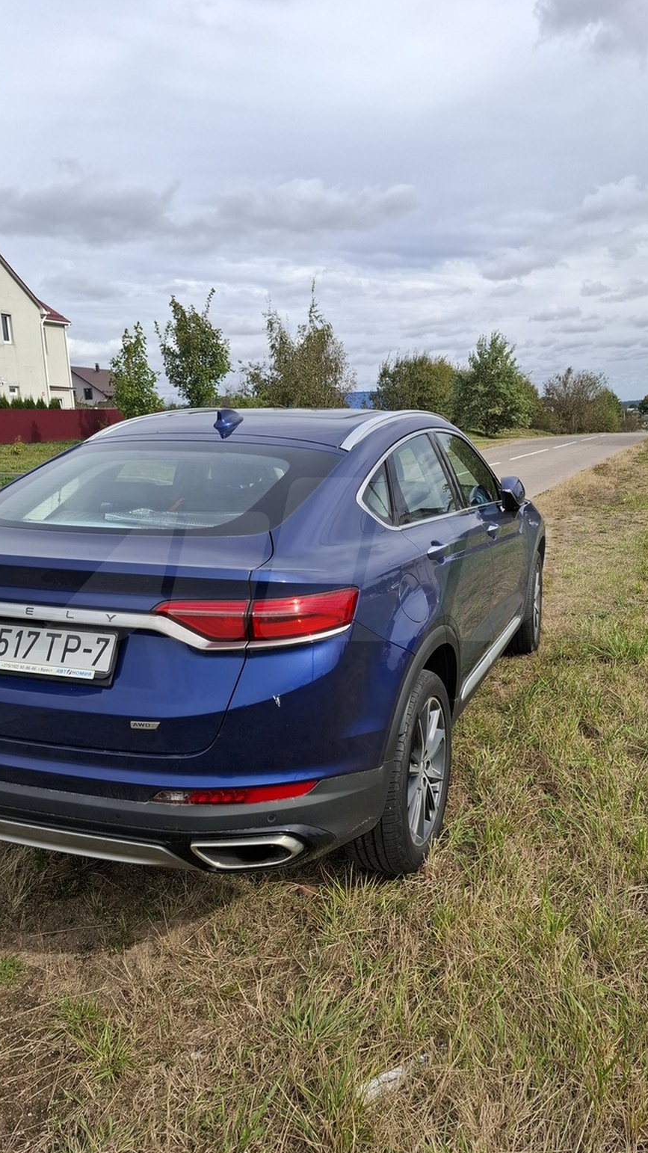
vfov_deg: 71.9
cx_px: 394
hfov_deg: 44.1
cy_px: 560
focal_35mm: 26
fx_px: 794
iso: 50
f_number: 1.8
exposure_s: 1/1418
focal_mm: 5.54
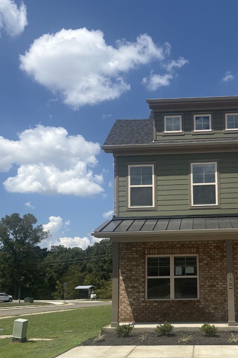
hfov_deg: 33.5
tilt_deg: +7.2
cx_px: 178
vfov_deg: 48.8
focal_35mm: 39
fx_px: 387
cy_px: 234
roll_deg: +0.6
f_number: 1.6
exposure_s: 1/5814
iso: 50
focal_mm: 5.96
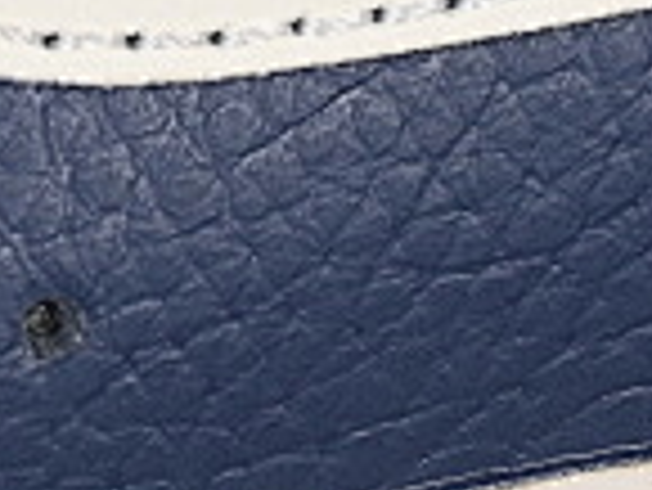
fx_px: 10104
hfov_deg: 3.7
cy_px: -162
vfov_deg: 2.8
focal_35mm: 536
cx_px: 144
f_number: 7.1
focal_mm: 50
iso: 160
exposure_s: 1/80
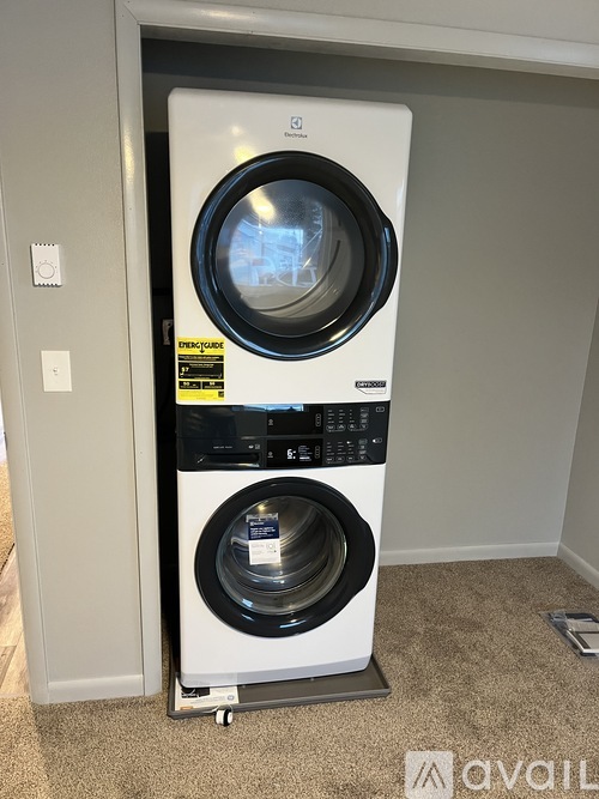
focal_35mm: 26
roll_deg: -0.7
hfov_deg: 53.0
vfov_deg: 67.3
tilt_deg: -14.9
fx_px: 600
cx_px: 300
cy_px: 400
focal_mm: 5.1
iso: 320
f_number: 1.6
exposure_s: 1/60
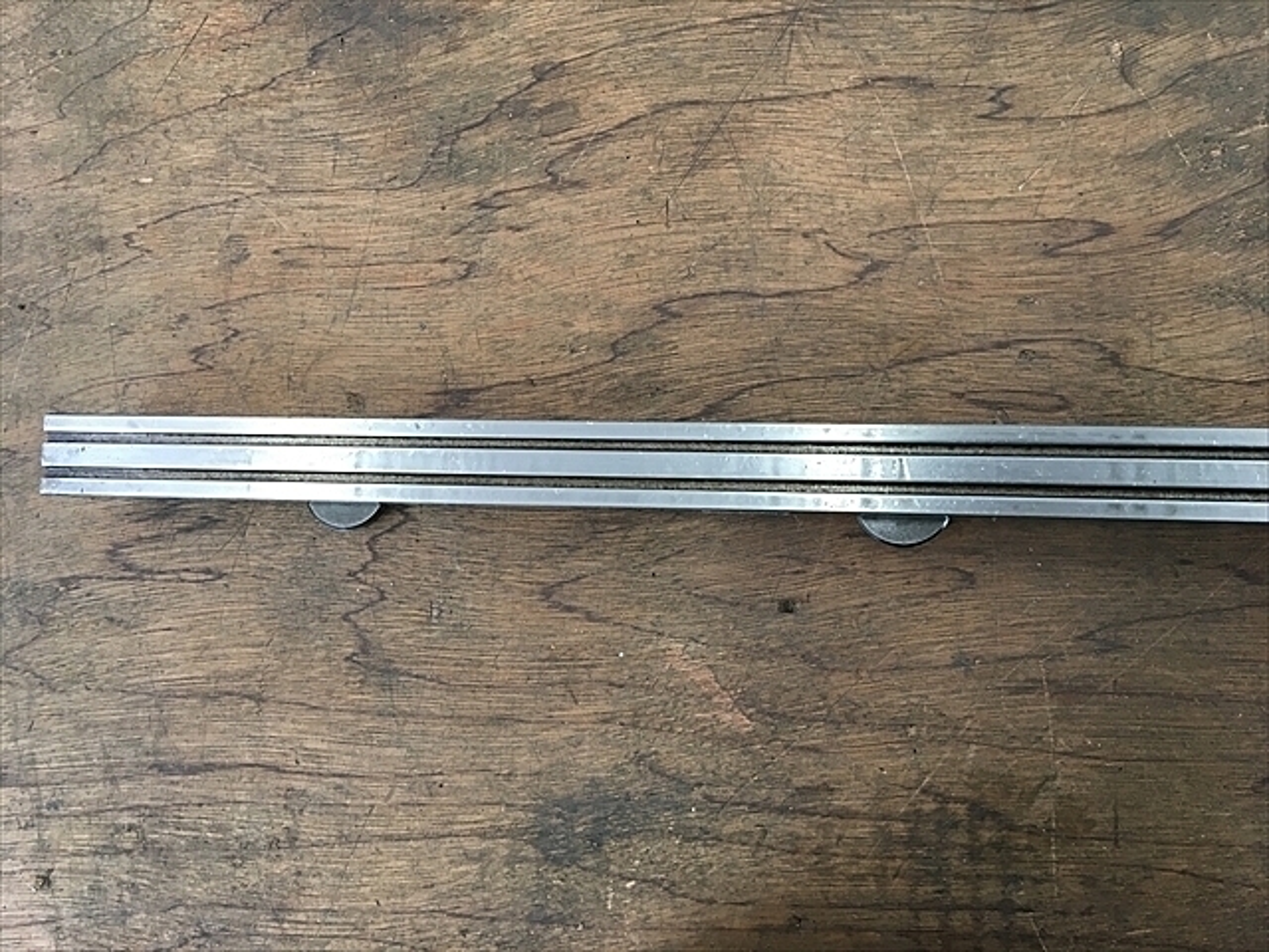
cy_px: 476
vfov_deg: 48.2
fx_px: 1063
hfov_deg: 61.7
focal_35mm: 29
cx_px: 634
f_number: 2.2
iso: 50
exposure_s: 1/30
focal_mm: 4.15
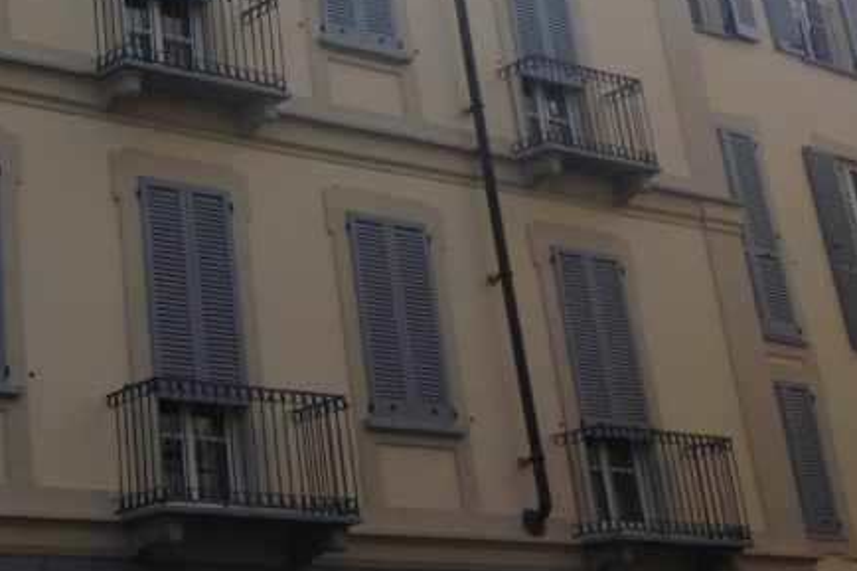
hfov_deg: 24.1
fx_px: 1927
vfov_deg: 16.5
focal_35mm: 81
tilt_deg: +24.2
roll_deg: +0.6
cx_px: 28
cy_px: -14
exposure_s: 1/1085
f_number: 2.4
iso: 50
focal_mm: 4.12
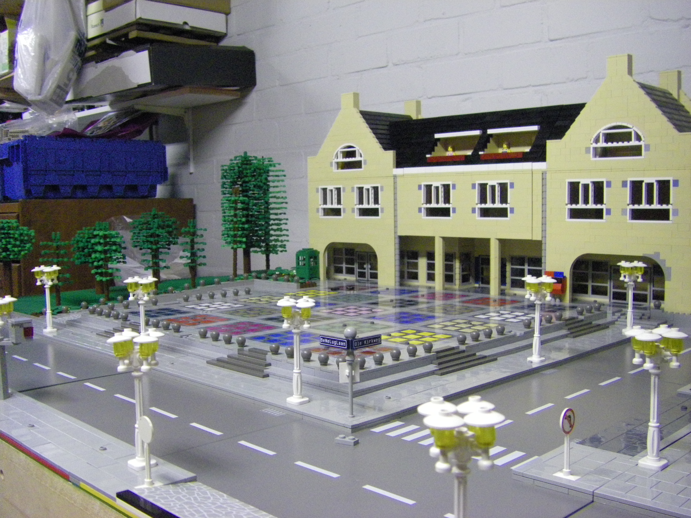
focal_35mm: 38
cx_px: 346
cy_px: 259
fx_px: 759
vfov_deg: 37.7
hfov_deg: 49.0
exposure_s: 1/30
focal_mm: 6.3
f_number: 3.5
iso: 800
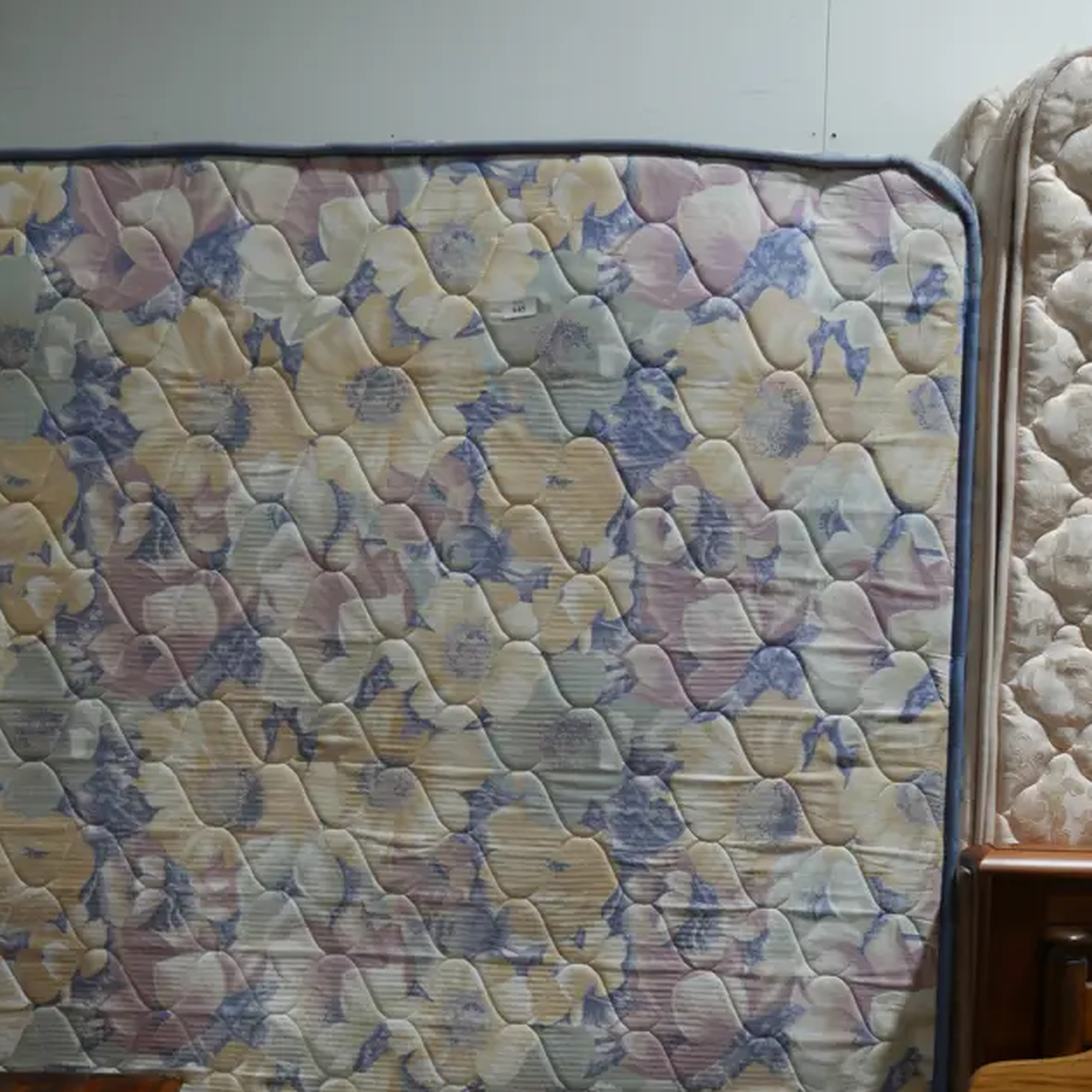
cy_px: 776
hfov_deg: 39.2
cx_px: 561
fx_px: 1535
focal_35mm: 43
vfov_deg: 38.5
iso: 200
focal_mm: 15
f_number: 3.6
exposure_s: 1/80
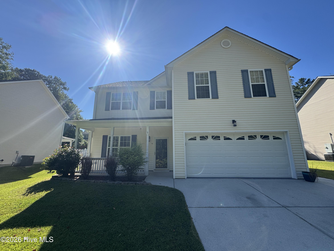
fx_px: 135
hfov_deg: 102.1
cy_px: 126
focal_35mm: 14
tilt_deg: +12.1
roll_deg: +0.6
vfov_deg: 85.7
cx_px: 167
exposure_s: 1/1236
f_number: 2.2
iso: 50
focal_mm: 2.22
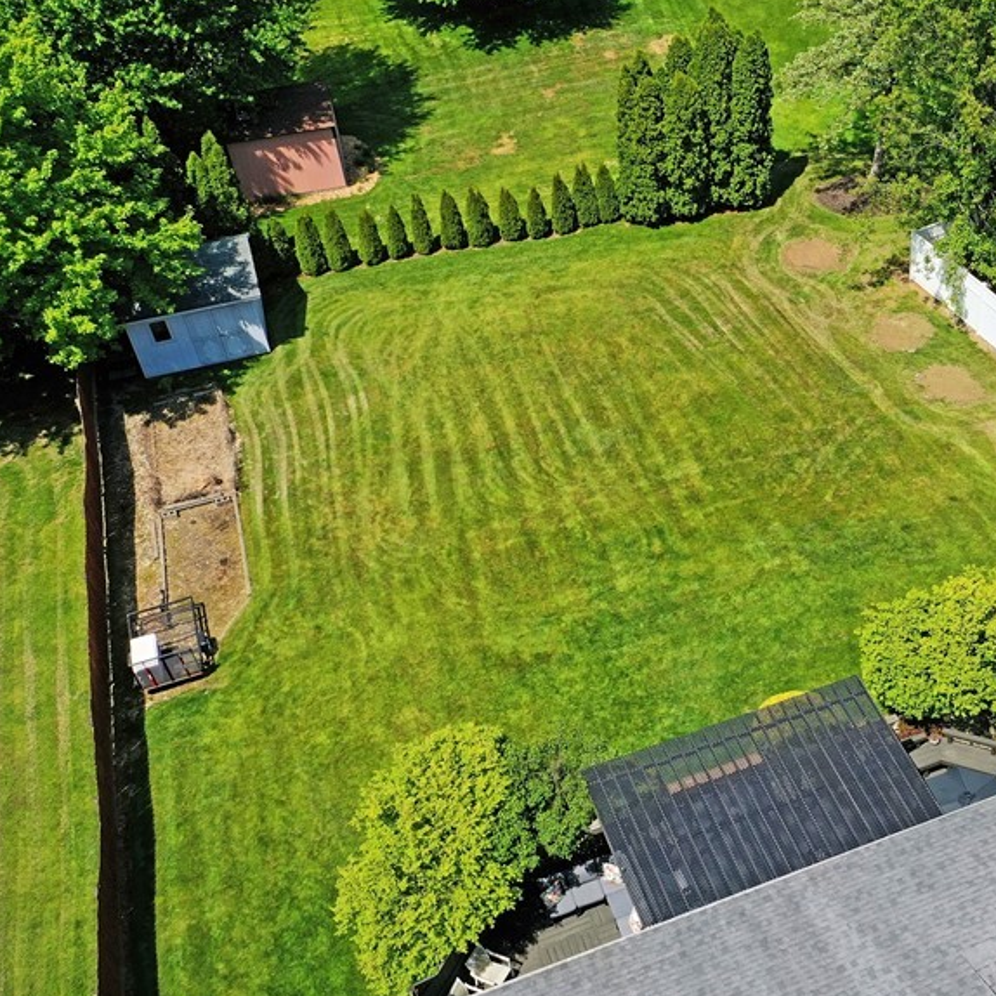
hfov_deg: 36.6
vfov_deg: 37.5
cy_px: 536
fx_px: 1465
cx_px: 762
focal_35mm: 45
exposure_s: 1/500
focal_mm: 10.26
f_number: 5.6
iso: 100
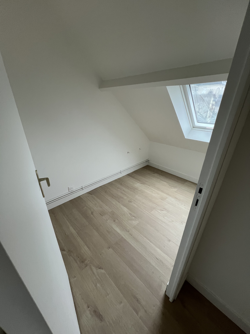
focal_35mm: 13
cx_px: 125
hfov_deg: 89.9
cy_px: 167
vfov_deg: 106.2
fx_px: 125
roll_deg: -0.5
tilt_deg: -24.7
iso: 160
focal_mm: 1.57
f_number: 1.8
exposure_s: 1/50
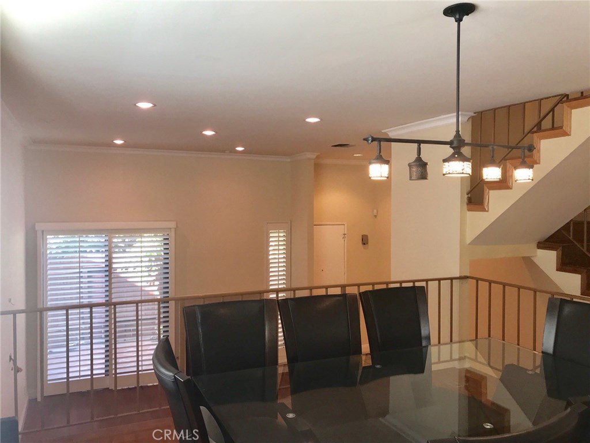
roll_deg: +0.3
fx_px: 477
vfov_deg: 49.7
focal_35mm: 28
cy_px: 222
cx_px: 295
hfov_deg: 63.4
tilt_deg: -2.7
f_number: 1.8
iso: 25
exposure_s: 1/30
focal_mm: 3.99
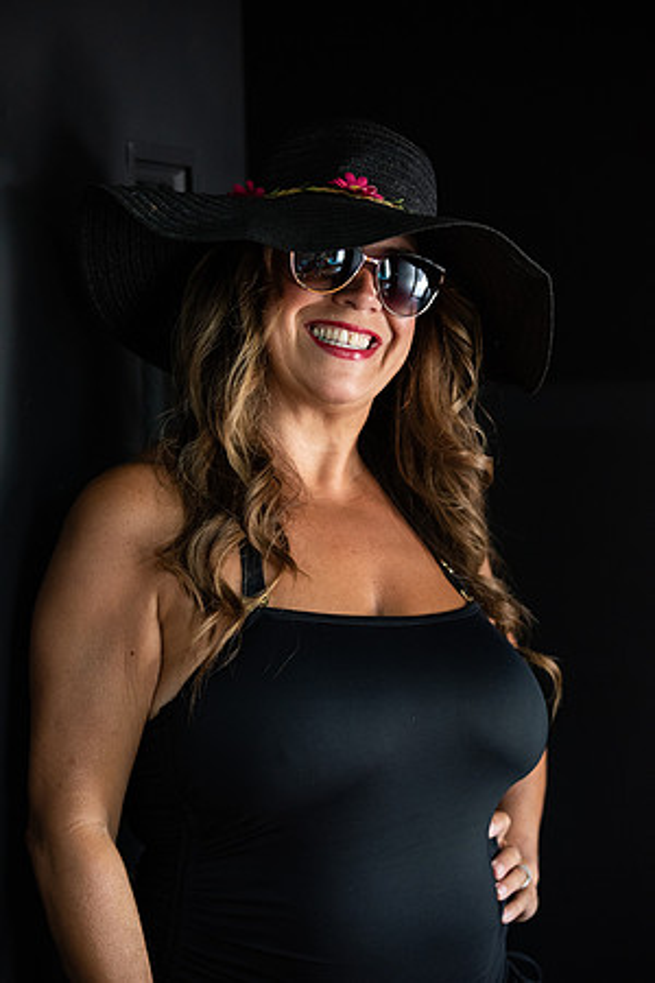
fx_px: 2674
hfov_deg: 14.0
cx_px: 328
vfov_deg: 20.8
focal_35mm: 98
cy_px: 492
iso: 2000
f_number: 2.8
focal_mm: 98
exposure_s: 1/250
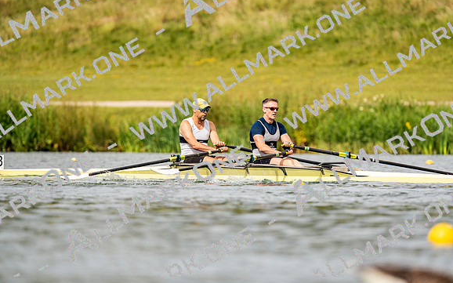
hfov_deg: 3.4
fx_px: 7579
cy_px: 142
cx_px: 226
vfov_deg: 2.1
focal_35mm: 614
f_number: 6.3
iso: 250
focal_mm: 600
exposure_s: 1/2000
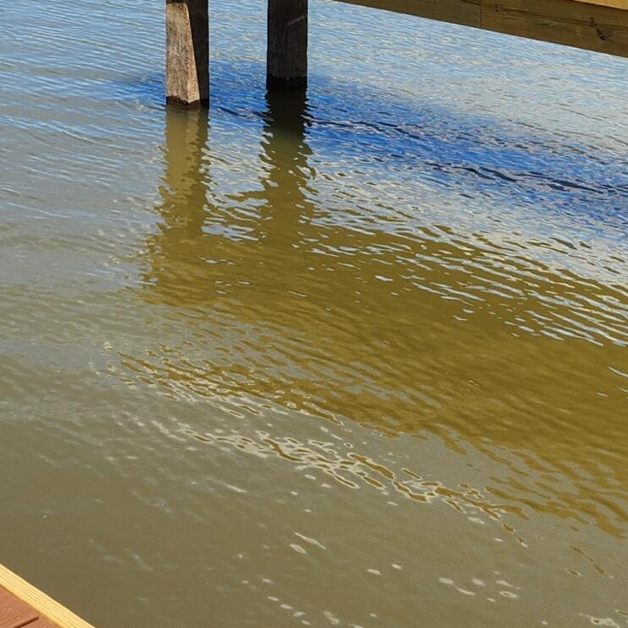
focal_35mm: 82
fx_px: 1683
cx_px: -97
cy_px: -256
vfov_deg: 19.1
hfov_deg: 20.0
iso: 20
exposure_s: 1/1328
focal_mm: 5.4
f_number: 1.8
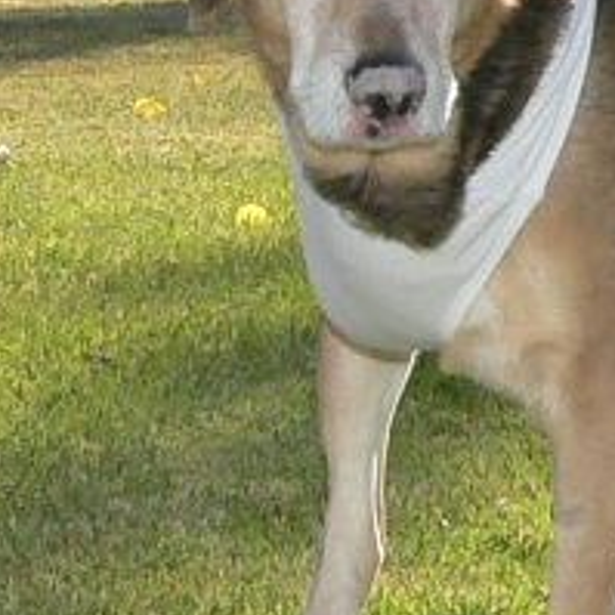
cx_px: 199
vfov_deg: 9.9
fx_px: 3538
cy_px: 79
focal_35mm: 176
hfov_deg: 9.9
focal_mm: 7.9
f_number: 5.6
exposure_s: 1/500
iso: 200
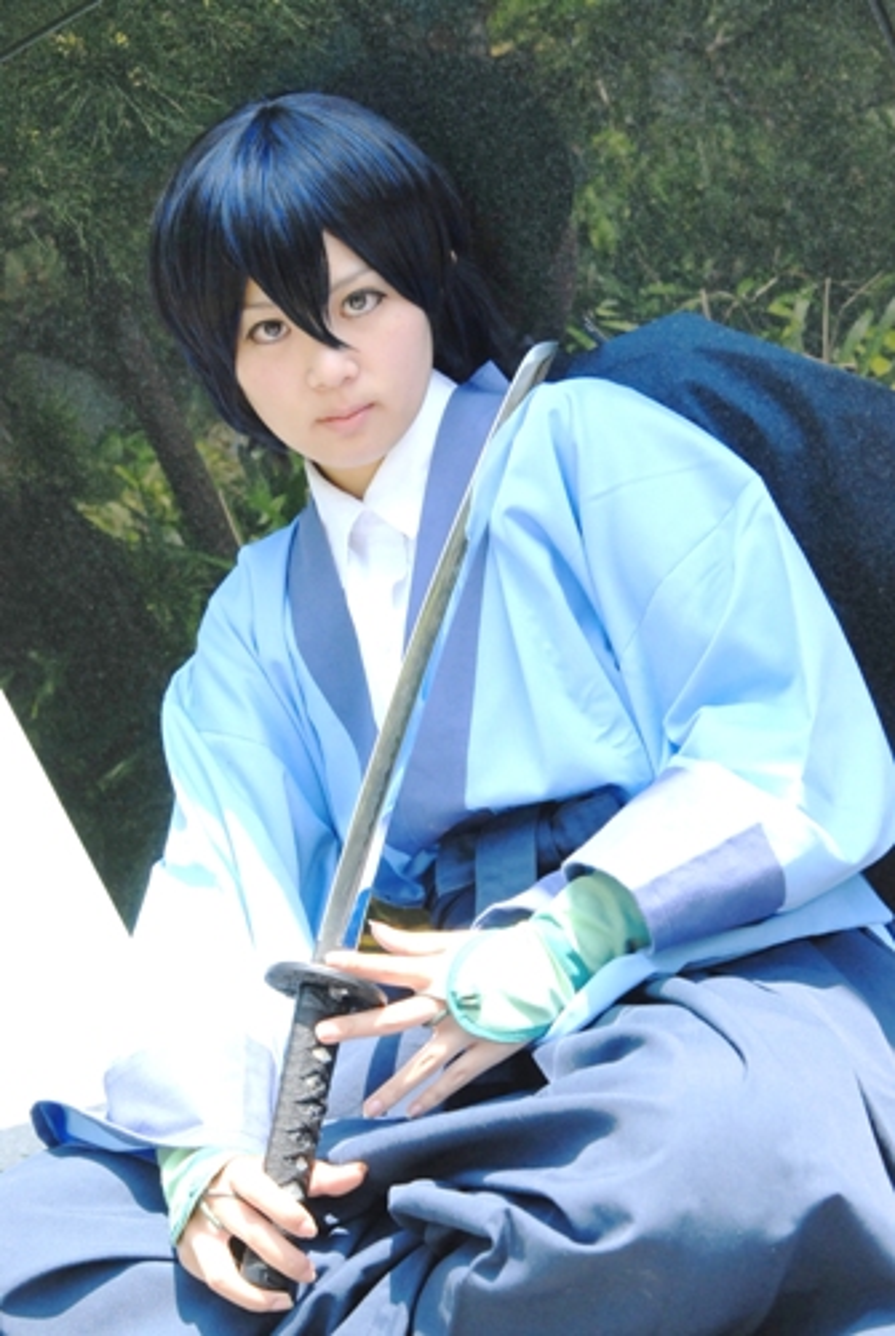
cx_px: 448
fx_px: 2564
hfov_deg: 19.8
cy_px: 668
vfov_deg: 29.2
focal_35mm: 69
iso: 400
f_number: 8
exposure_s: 1/250
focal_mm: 46
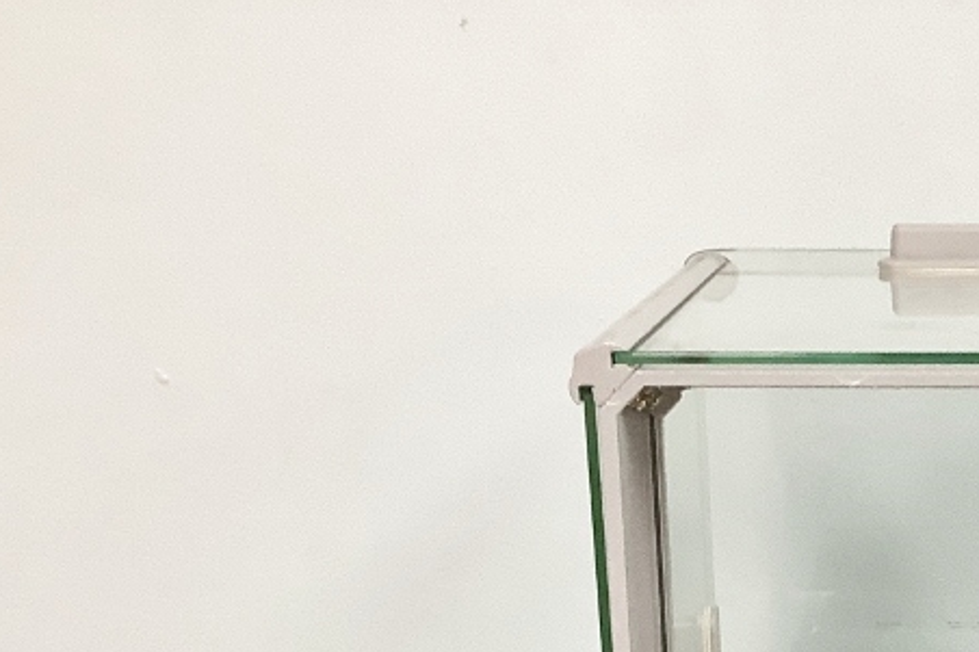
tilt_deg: -21.0
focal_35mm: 73
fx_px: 1984
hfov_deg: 26.4
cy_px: 827
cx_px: 955
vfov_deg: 17.6
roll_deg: -1.7
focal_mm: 3.3
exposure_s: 1/60
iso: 160
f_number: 2.4
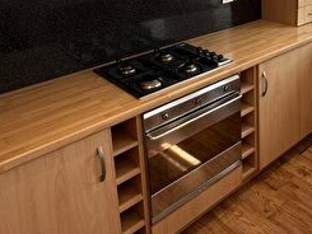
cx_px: 276
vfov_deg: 32.8
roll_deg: -0.3
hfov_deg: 43.1
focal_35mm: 40
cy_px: -4
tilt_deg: -11.6
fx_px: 361
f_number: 2.2
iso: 40
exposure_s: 1/99
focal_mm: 2.22
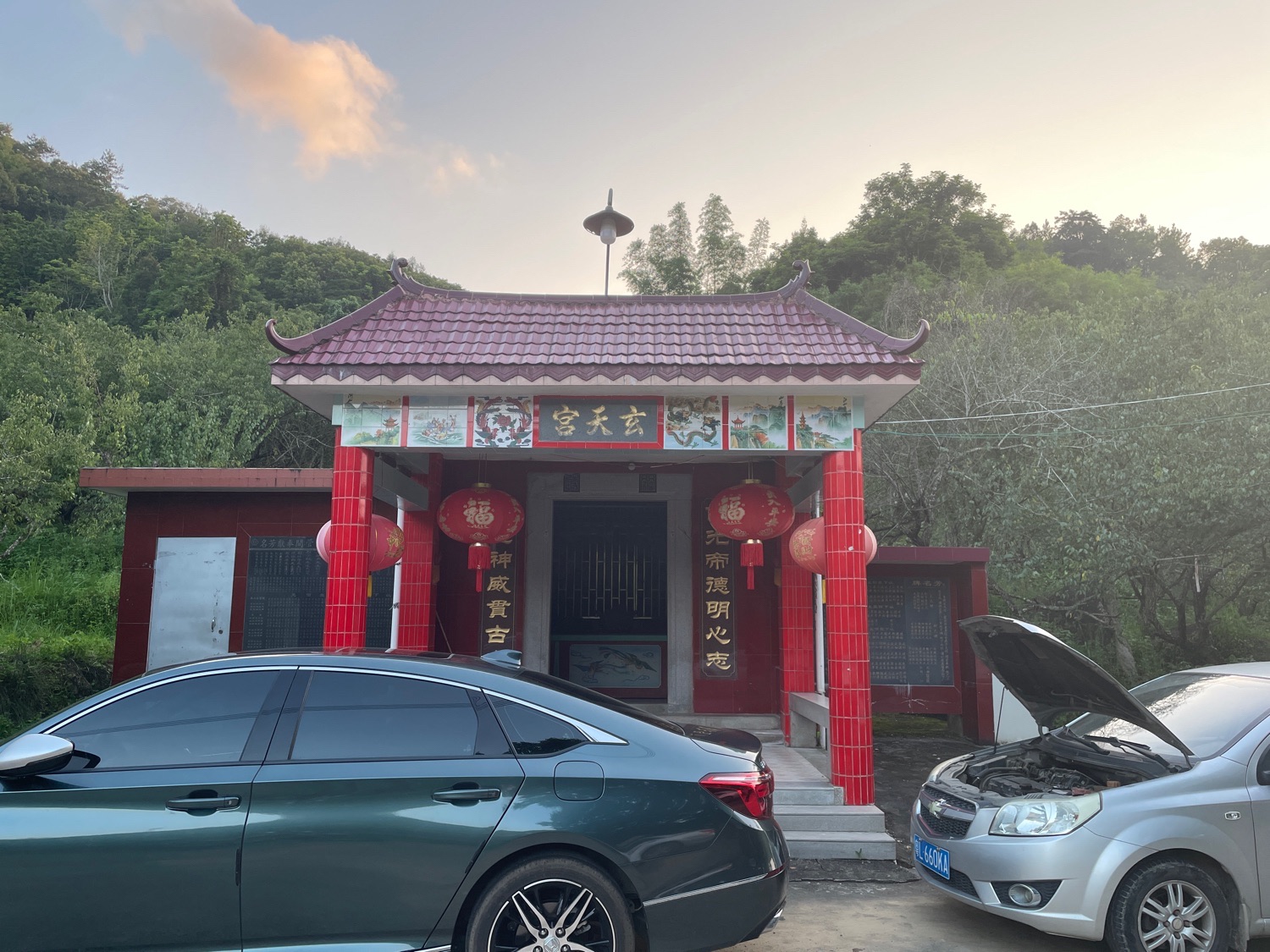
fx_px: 954
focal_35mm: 26
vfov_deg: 53.1
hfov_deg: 67.3
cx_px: 635
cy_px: 476
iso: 32
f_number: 1.6
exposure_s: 1/133
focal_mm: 4.2
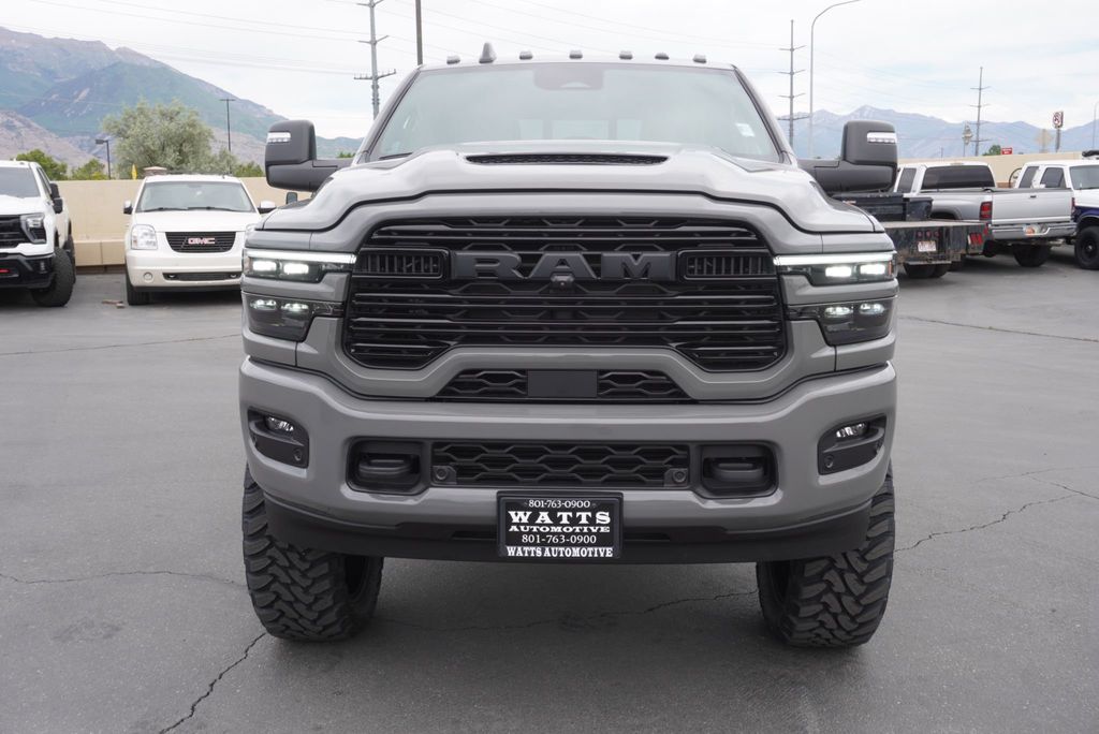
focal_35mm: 36
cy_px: 367
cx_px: 550
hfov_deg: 53.1
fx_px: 1100
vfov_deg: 36.9
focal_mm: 24
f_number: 8
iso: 100
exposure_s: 1/100
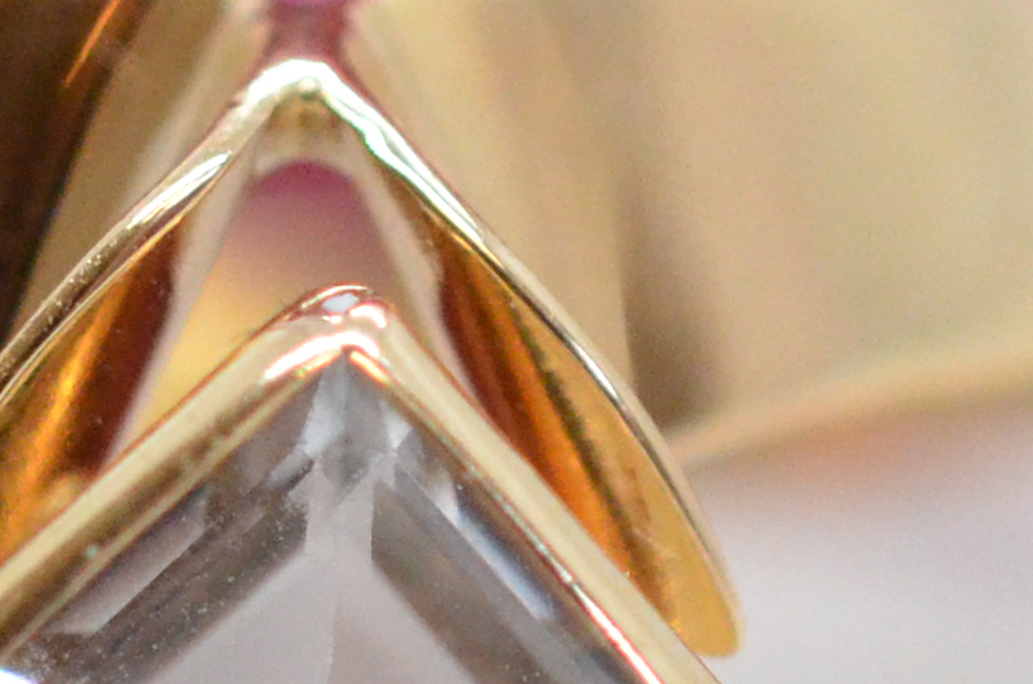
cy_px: 697
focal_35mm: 377
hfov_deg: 5.5
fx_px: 10794
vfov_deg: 3.6
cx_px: 209
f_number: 4
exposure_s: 1/1600
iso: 3200
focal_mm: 40
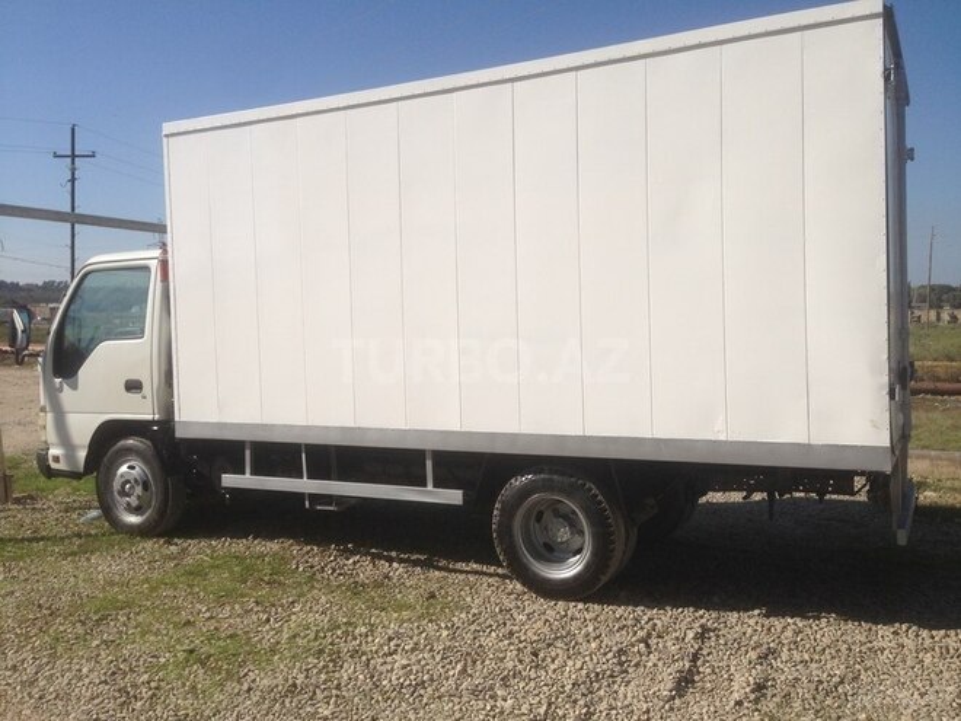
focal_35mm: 33
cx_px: 480
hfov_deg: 55.4
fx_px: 916
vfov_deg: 42.9
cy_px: 360
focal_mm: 4.12
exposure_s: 1/2857
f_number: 2.4
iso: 50
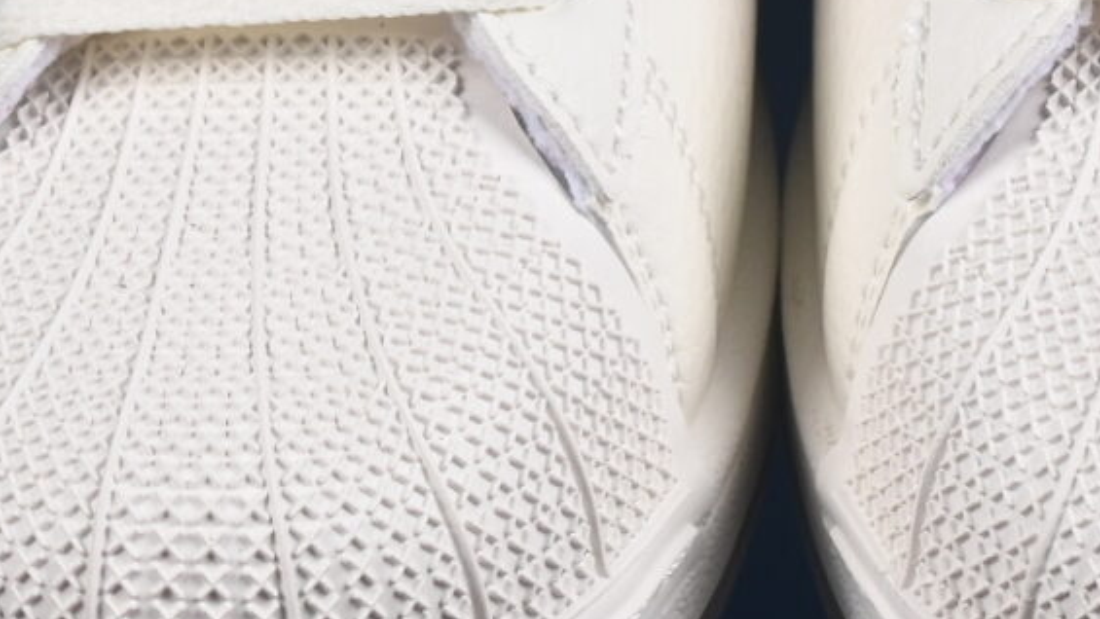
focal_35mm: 356
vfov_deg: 3.4
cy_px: -126
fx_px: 10385
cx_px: 827
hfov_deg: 6.1
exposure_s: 1/80
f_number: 8
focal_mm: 50
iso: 160
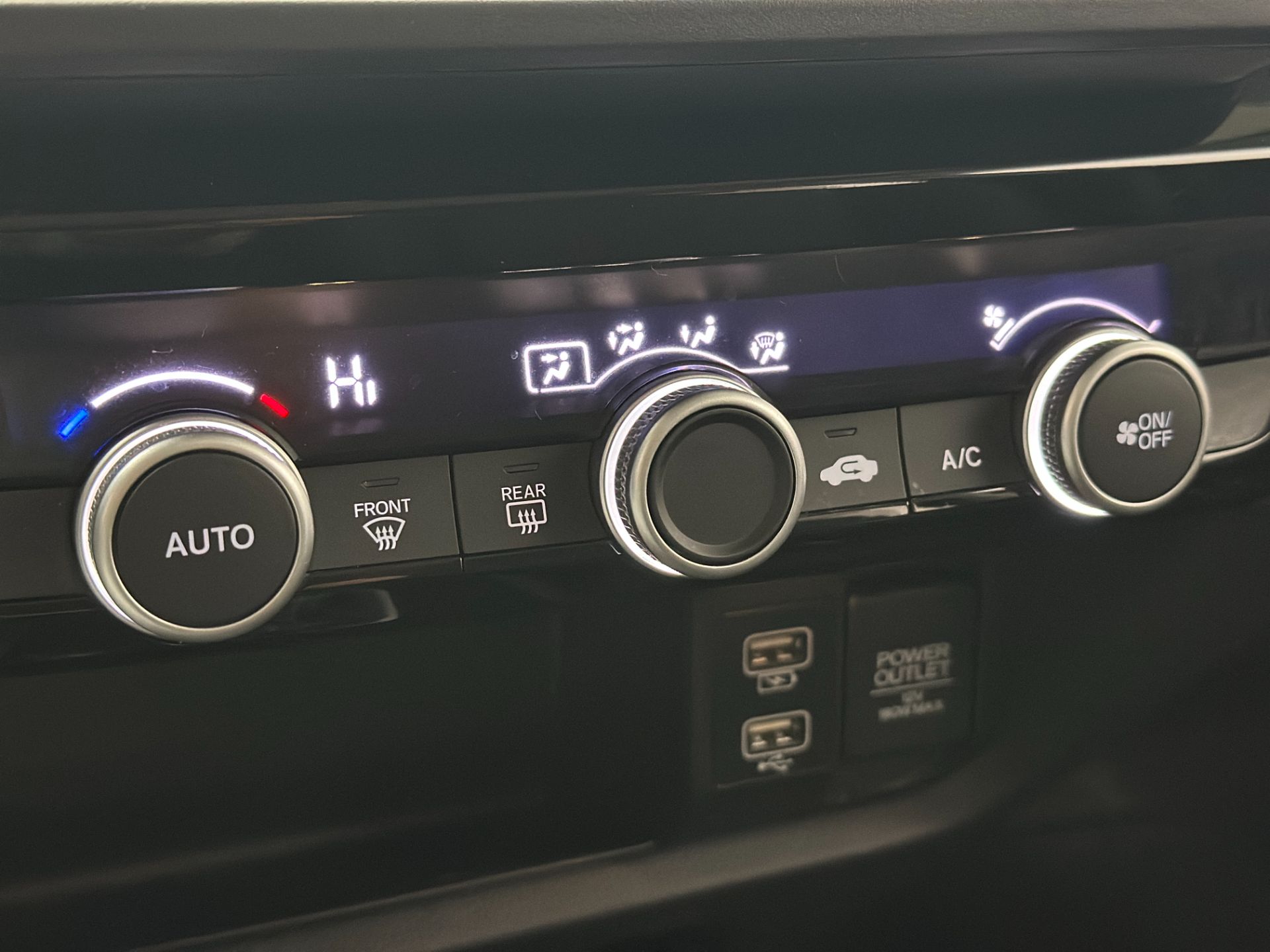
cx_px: 635
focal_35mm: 48
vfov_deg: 30.3
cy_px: 476
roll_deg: -0.8
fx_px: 1761
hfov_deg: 39.7
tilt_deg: -18.0
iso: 800
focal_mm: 6.86
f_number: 1.78
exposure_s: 1/30
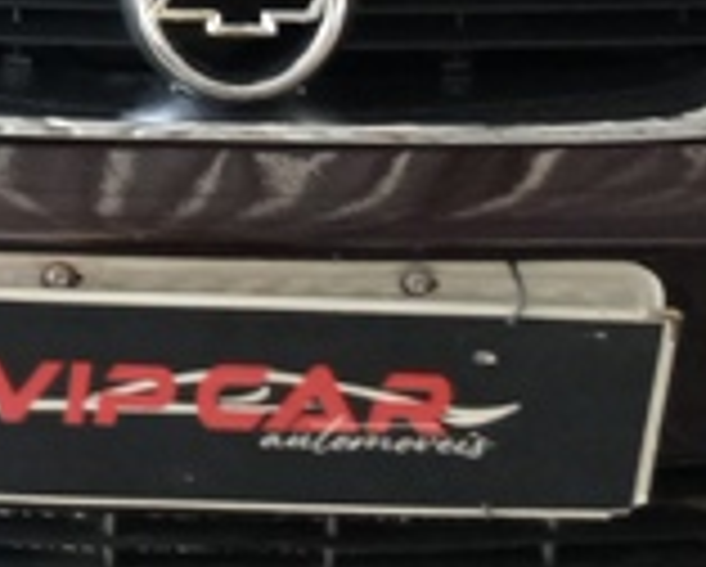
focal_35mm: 129
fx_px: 2699
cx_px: 81
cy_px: -216
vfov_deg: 11.6
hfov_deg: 14.8
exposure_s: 1/60
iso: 320
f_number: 1.8
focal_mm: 3.98
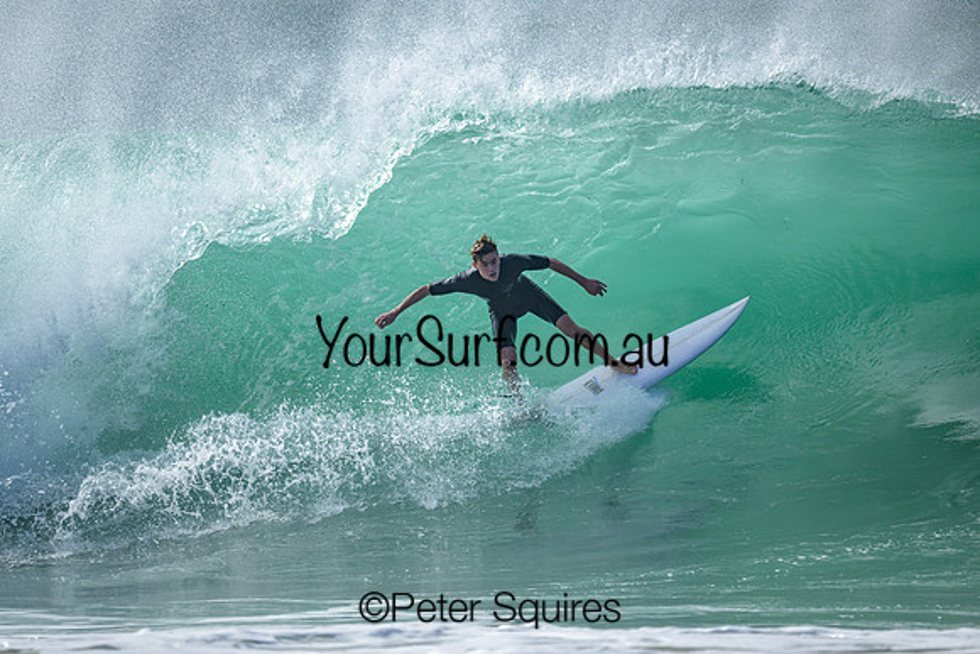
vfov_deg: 1.5
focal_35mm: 897
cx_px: 430
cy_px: 340
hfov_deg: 2.3
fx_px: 24434
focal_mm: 800
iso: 180
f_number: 6.3
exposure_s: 1/2000
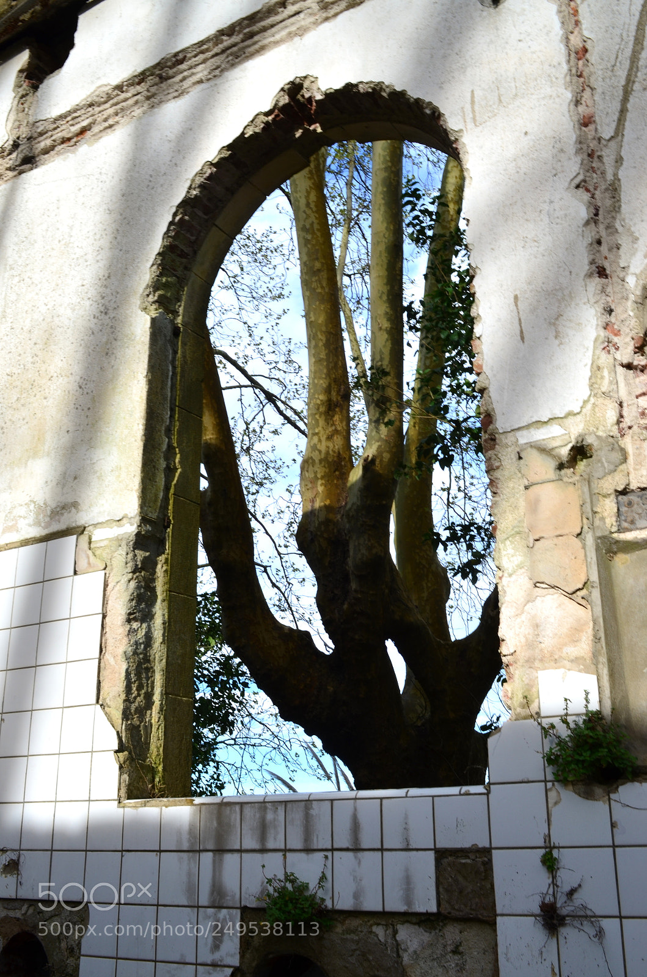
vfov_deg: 53.2
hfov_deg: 36.7
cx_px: 324
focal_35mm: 36
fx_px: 975
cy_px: 488
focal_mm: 24
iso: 100
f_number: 16
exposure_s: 1/30
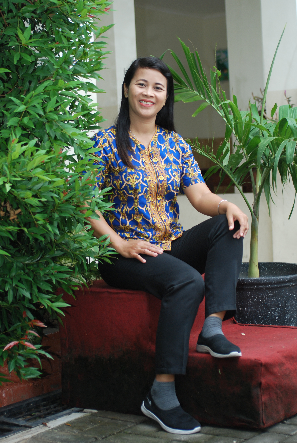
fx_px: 814
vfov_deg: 30.5
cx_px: 148
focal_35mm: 66
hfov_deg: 20.7
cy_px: 222
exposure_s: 1/100
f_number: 2.8
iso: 200
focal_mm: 44
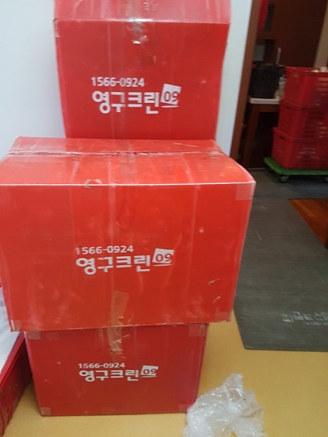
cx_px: 164
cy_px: 218
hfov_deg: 53.1
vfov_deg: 67.3
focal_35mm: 26
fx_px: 328
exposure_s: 1/60
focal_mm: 4.2
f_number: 1.7
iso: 400
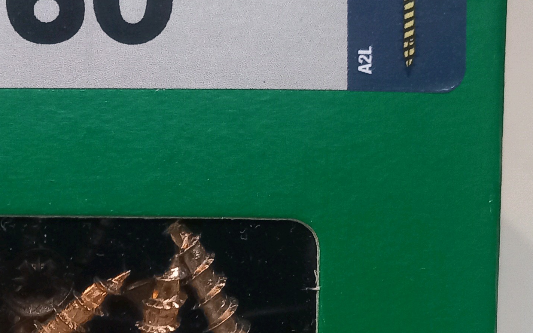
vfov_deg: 15.3
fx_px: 1191
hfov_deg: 24.3
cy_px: 418
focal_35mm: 82
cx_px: 31
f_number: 1.8
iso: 400
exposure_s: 1/25.1
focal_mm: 4
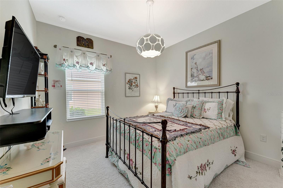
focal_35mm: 14
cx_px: 142
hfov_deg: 104.3
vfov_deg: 81.1
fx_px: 110
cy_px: 94
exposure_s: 1/30
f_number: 7.1
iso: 500
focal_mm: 14
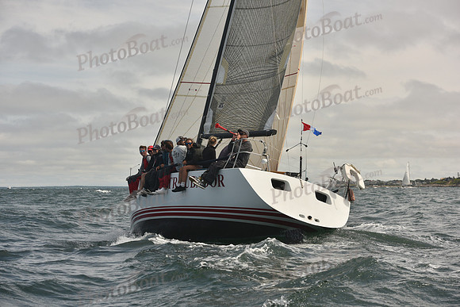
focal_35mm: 70
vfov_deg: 19.5
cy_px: 154
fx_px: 895
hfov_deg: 28.8
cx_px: 230
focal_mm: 70
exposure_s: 1/1000
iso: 320
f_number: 5.6
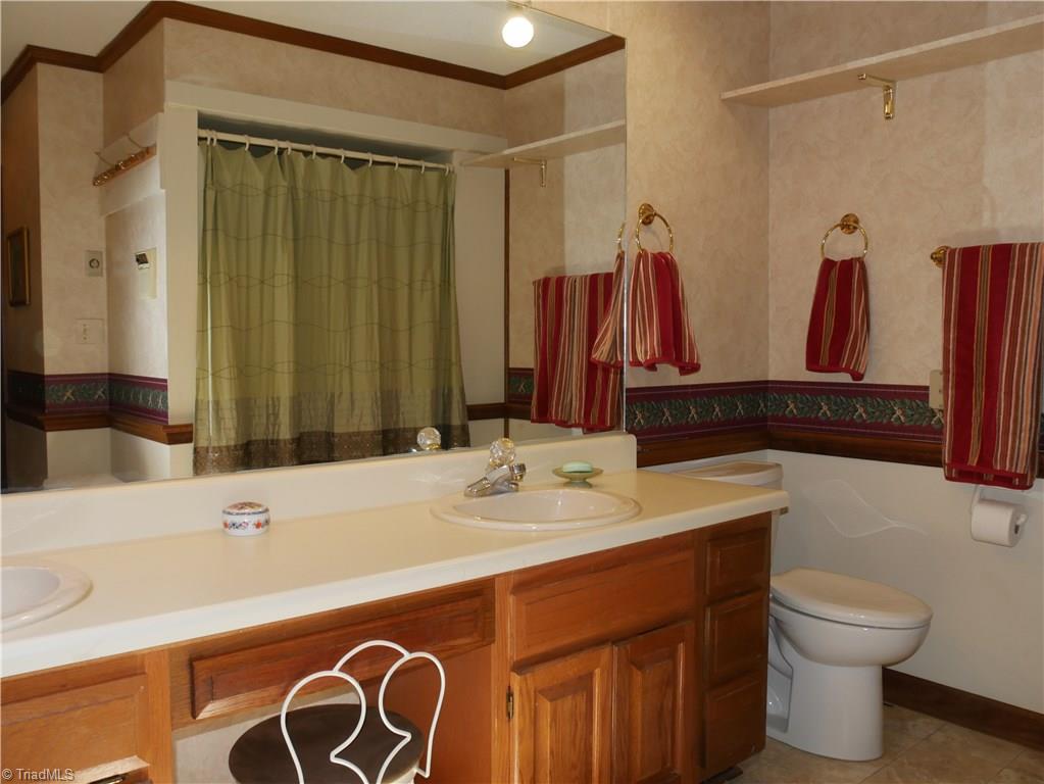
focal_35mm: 28
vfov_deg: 49.8
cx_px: 522
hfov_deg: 63.4
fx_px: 845
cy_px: 392
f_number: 7.1
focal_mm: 14
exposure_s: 1/60
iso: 800
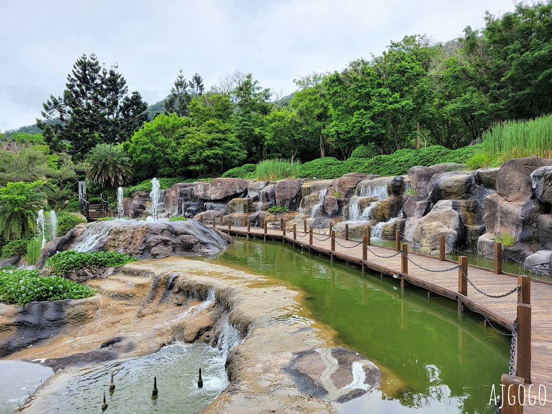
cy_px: 207
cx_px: 276
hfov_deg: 67.3
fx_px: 415
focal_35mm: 26
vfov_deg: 53.1
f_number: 1.8
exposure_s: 1/1050
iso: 40
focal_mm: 5.4
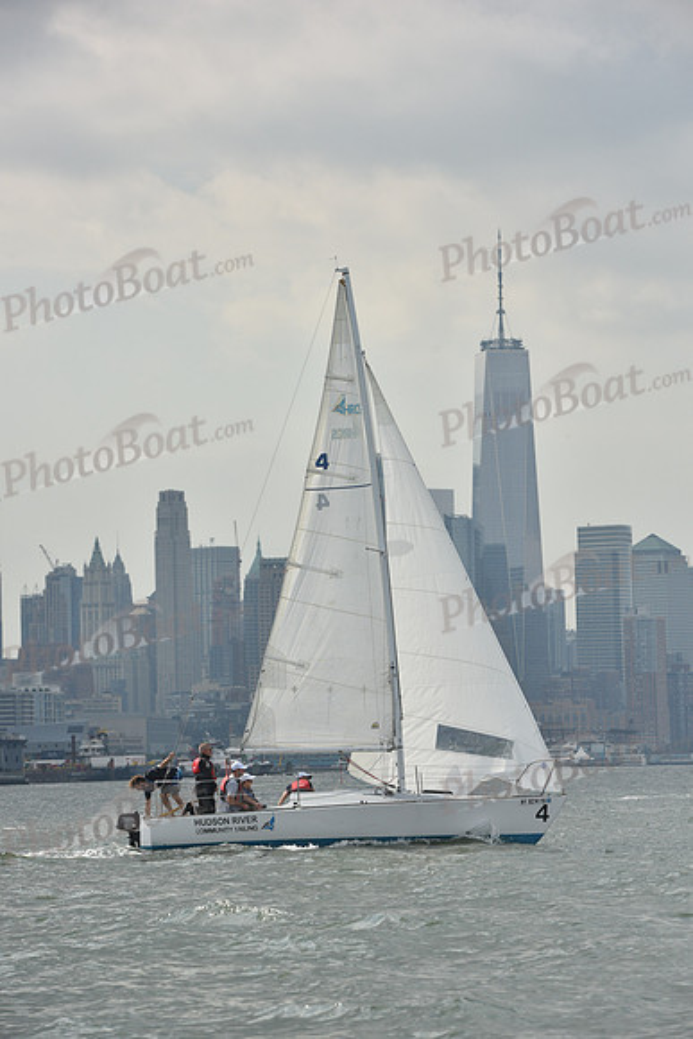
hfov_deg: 9.2
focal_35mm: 150
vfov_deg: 13.7
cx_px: 346
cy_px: 520
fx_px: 4328
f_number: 9
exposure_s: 1/1250
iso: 320
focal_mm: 150
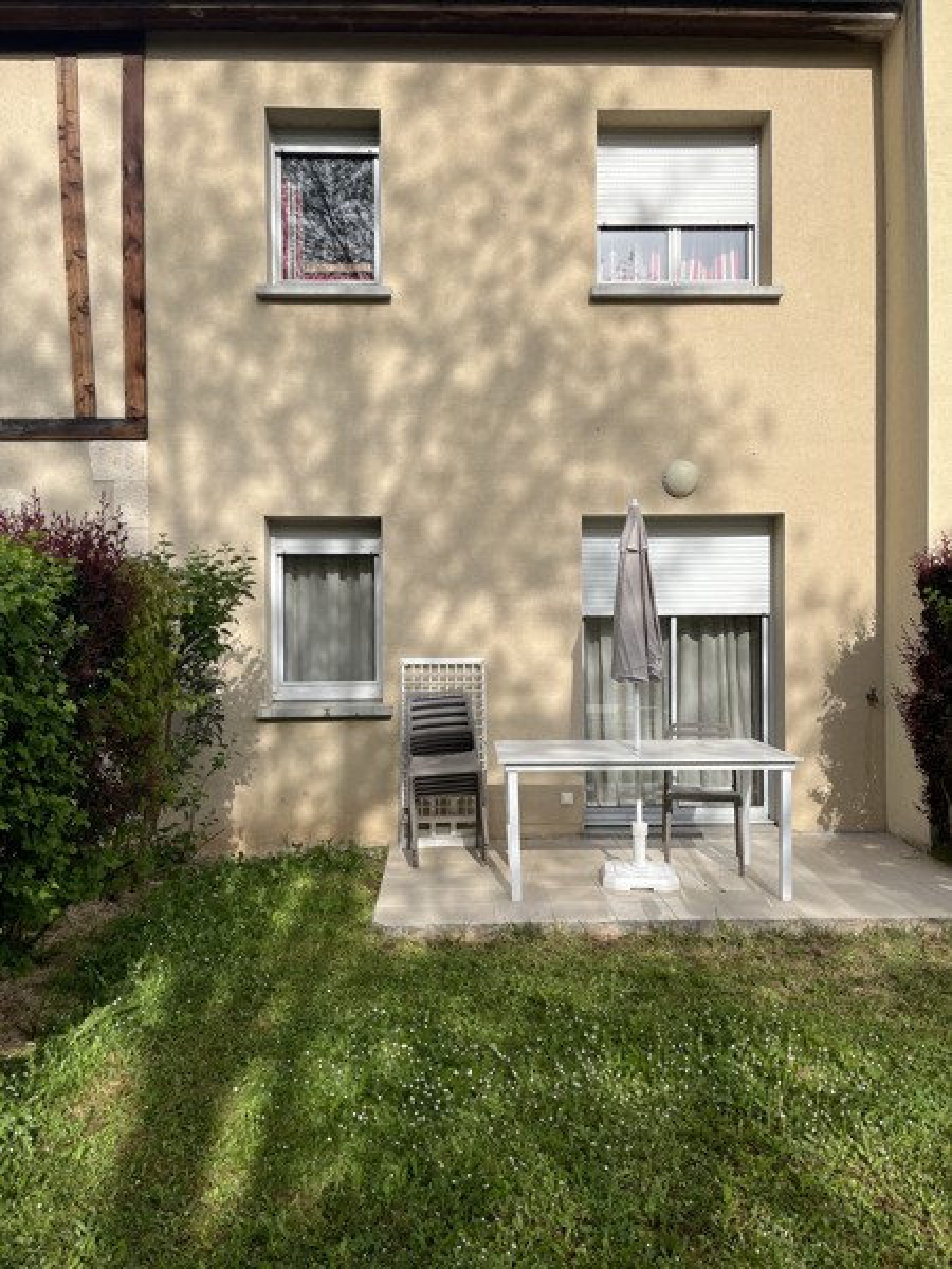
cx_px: 476
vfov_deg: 67.3
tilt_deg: -0.3
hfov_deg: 53.1
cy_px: 634
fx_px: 953
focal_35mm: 26
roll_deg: +0.4
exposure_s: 1/3623
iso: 50
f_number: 1.6
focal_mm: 5.1
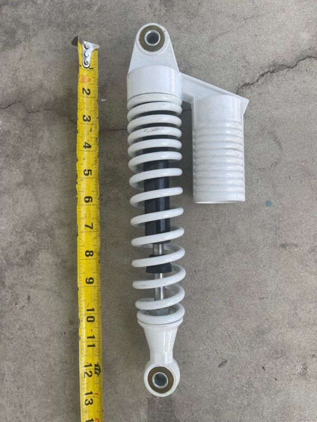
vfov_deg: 67.3
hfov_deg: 53.1
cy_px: 211
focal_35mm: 26
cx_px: 158
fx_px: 317
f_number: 1.6
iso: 32
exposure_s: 1/740
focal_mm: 5.1
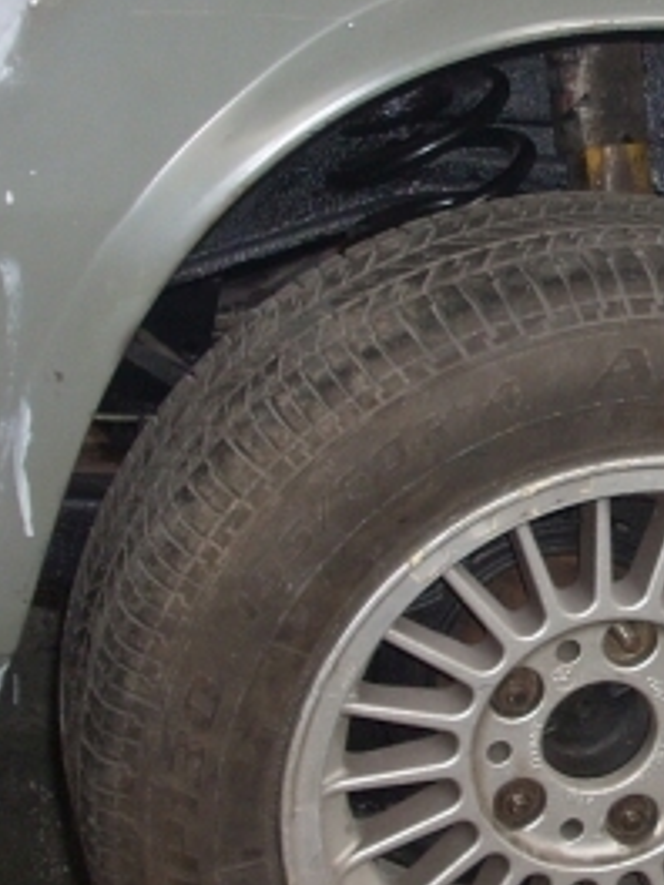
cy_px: 347
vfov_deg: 18.7
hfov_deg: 13.8
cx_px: 744
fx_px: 2685
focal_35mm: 105
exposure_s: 1/30
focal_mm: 6.2
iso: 100
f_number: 2.8
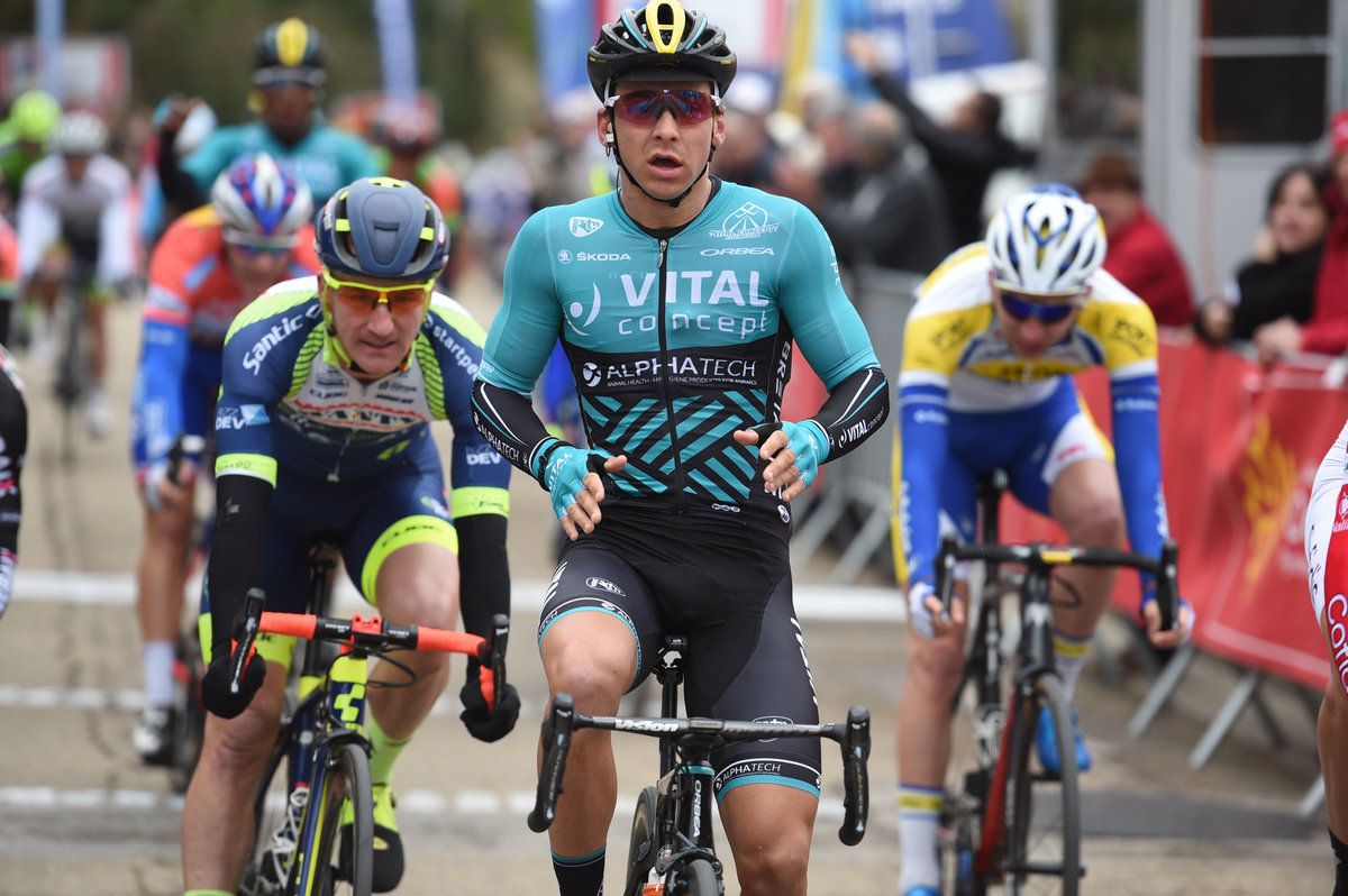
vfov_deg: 7.6
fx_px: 6734
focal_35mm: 180
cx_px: 674
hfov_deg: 11.4
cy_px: 448
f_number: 3.2
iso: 1600
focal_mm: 180
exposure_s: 1/1000
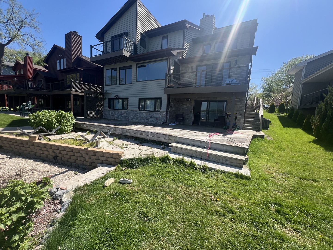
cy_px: 125
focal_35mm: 13
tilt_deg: -6.2
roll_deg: -2.4
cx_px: 166
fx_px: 125
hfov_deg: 106.2
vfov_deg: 89.9
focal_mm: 1.57
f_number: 1.8
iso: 32
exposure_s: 1/1325
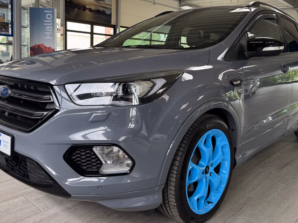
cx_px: 154
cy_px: 88
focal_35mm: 32
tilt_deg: -5.3
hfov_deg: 56.8
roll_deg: -1.9
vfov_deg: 43.9
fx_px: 275
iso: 80
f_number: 1.78
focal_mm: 6.76
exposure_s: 1/121
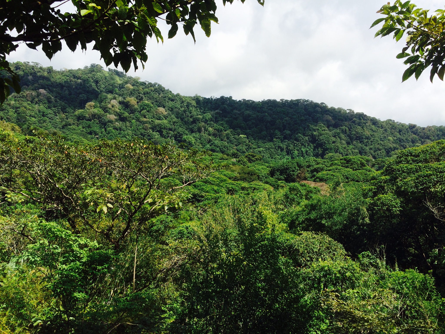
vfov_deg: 46.8
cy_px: 167
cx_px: 222
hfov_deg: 60.0
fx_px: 386
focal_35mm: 30
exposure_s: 1/2564
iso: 40
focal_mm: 4.12
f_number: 2.2
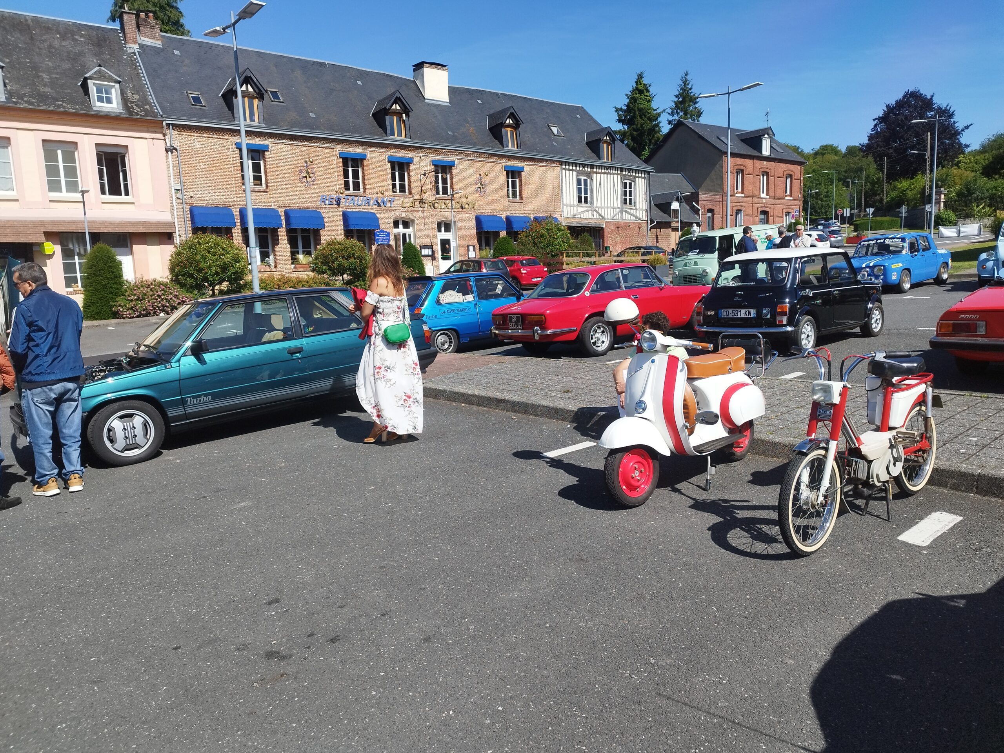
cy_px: 376
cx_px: 502
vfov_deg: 56.8
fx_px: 696
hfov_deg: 71.6
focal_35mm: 24
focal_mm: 5.89
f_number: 1.89
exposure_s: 1/968
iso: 50
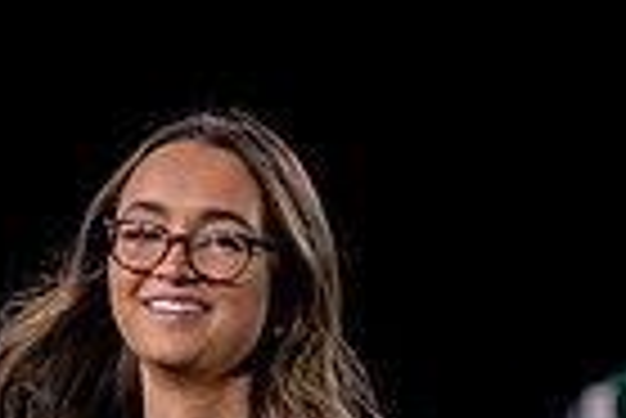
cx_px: 264
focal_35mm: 884
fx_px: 15388
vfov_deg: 1.6
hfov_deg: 2.3
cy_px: 534
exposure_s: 1/1000
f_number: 2.8
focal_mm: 155
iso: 3200
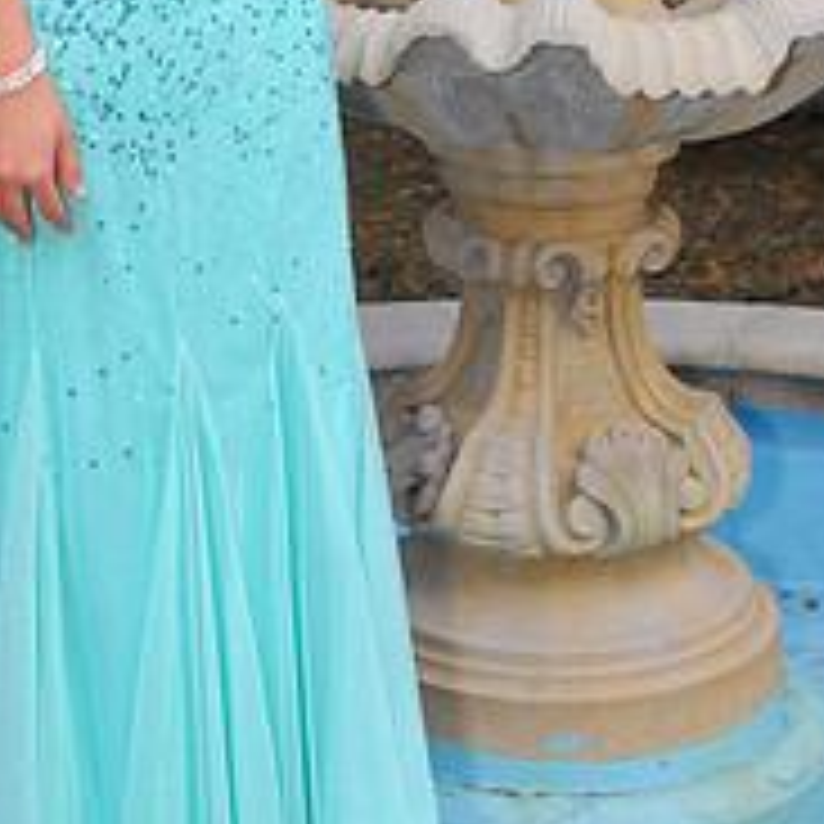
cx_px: 185
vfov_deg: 16.1
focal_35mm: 105
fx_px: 2828
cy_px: -59
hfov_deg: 16.5
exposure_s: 1/60
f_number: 5.6
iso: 400
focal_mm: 26
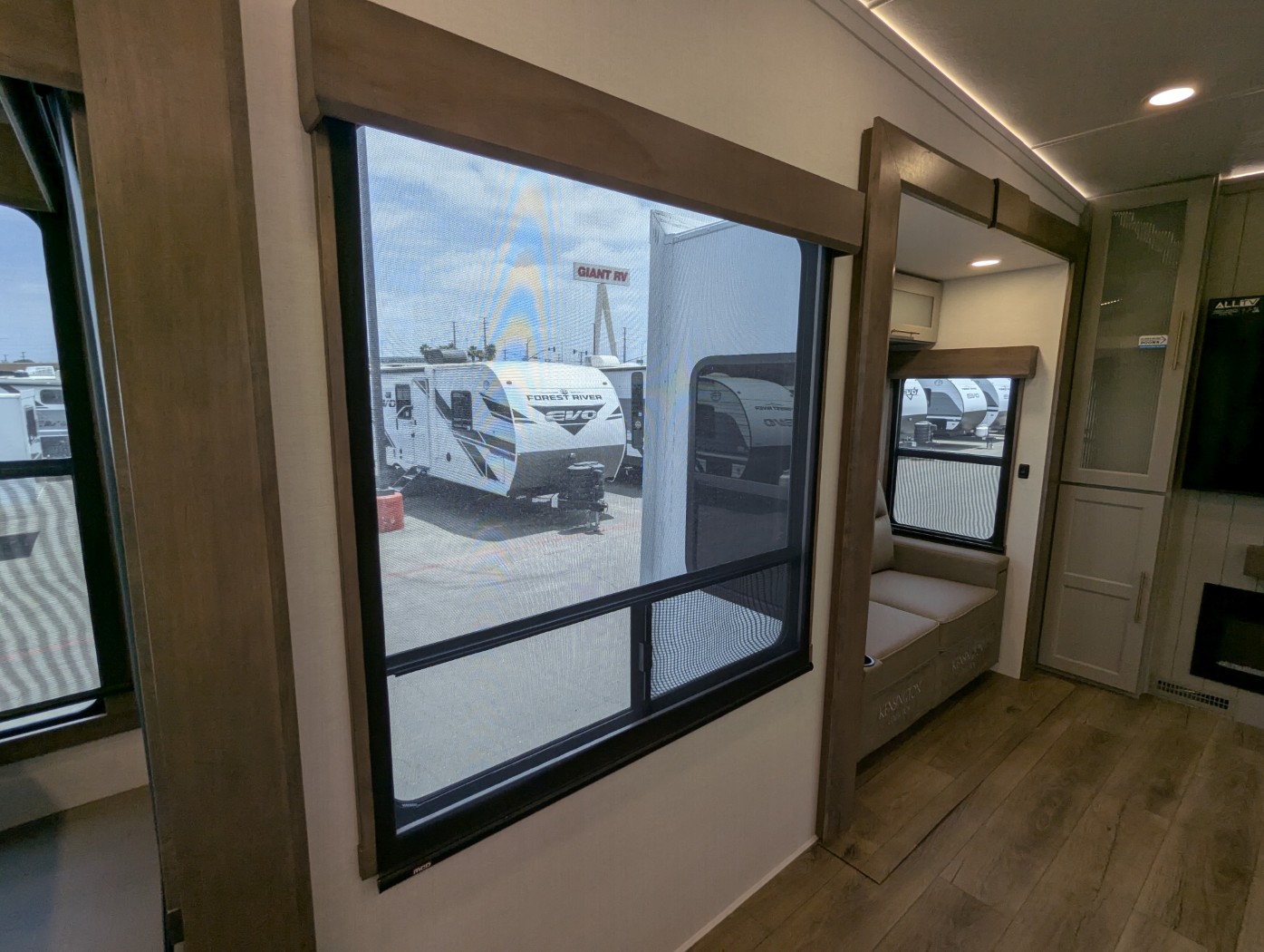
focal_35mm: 16
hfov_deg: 94.4
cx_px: 632
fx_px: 585
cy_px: 476
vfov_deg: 78.2
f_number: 2.2
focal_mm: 2.35
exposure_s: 1/205
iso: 53
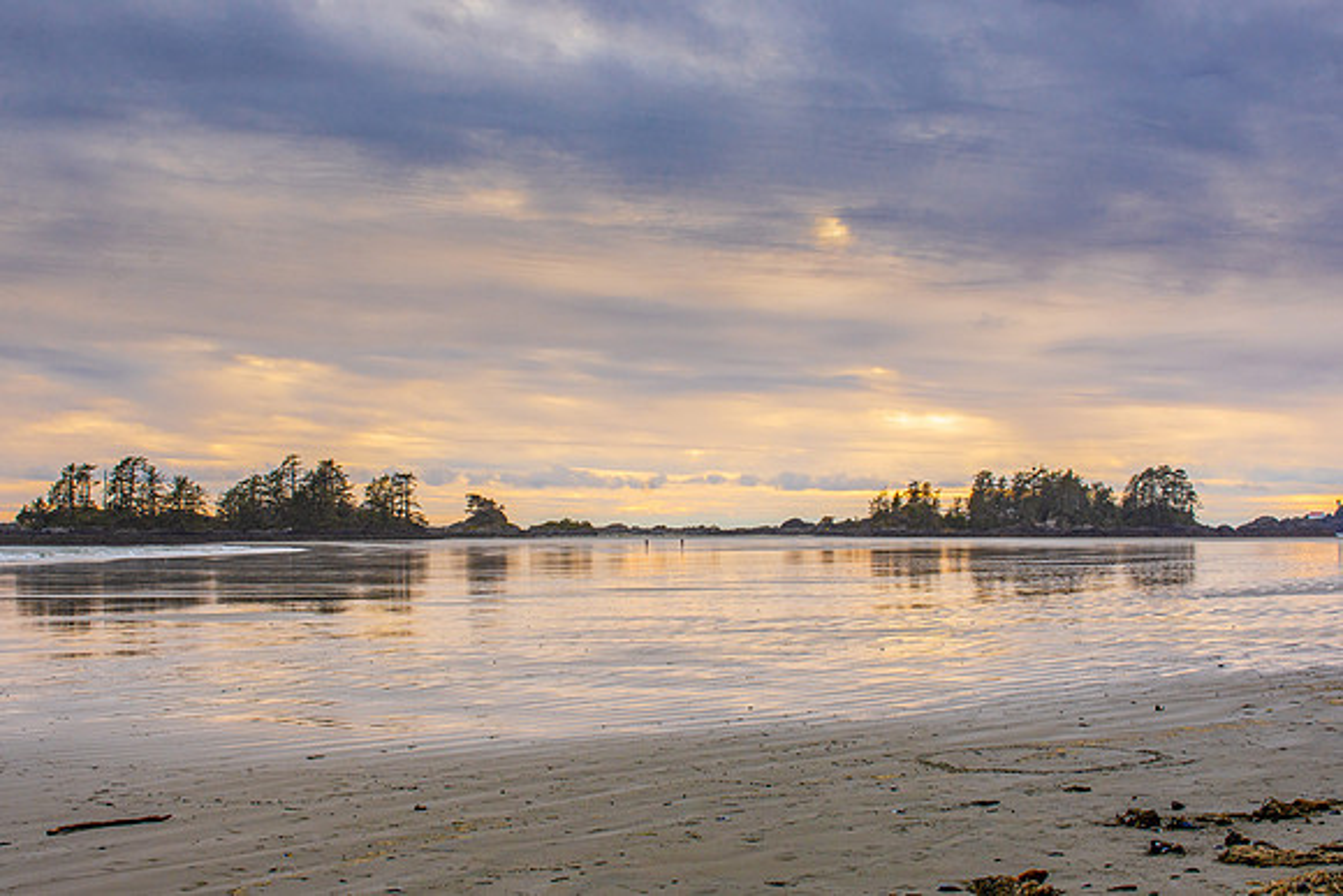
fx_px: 2197
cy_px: 448
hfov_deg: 34.0
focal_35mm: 59
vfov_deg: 23.1
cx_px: 672
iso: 400
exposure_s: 1/100
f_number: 13
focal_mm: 38
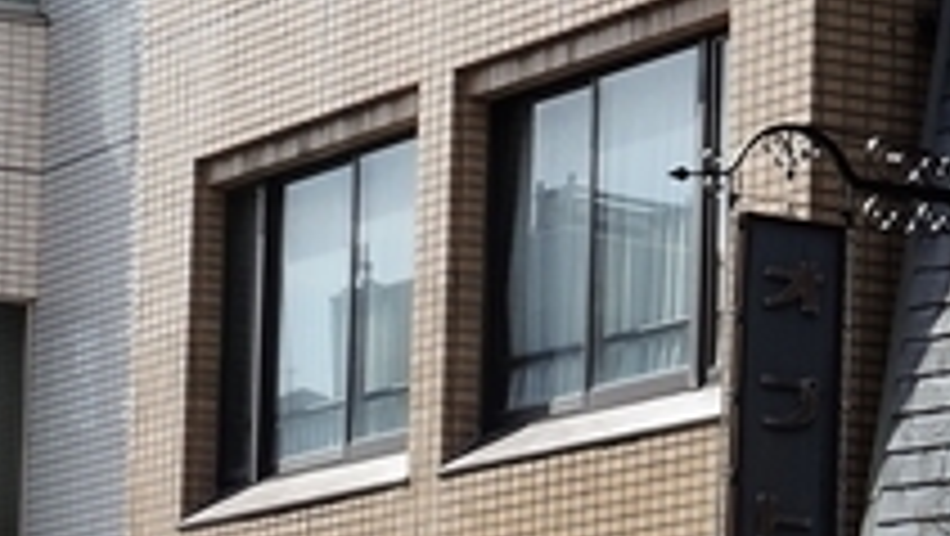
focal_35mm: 191
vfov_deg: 6.3
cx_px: 675
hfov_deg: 11.3
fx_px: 4803
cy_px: 725
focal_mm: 25
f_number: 13
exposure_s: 1/80
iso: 100
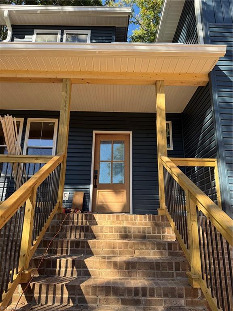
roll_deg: -1.9
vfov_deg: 71.6
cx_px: 116
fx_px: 215
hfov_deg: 56.8
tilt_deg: +15.2
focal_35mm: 24
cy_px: 156
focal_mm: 6.76
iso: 100
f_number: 1.78
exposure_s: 1/1018
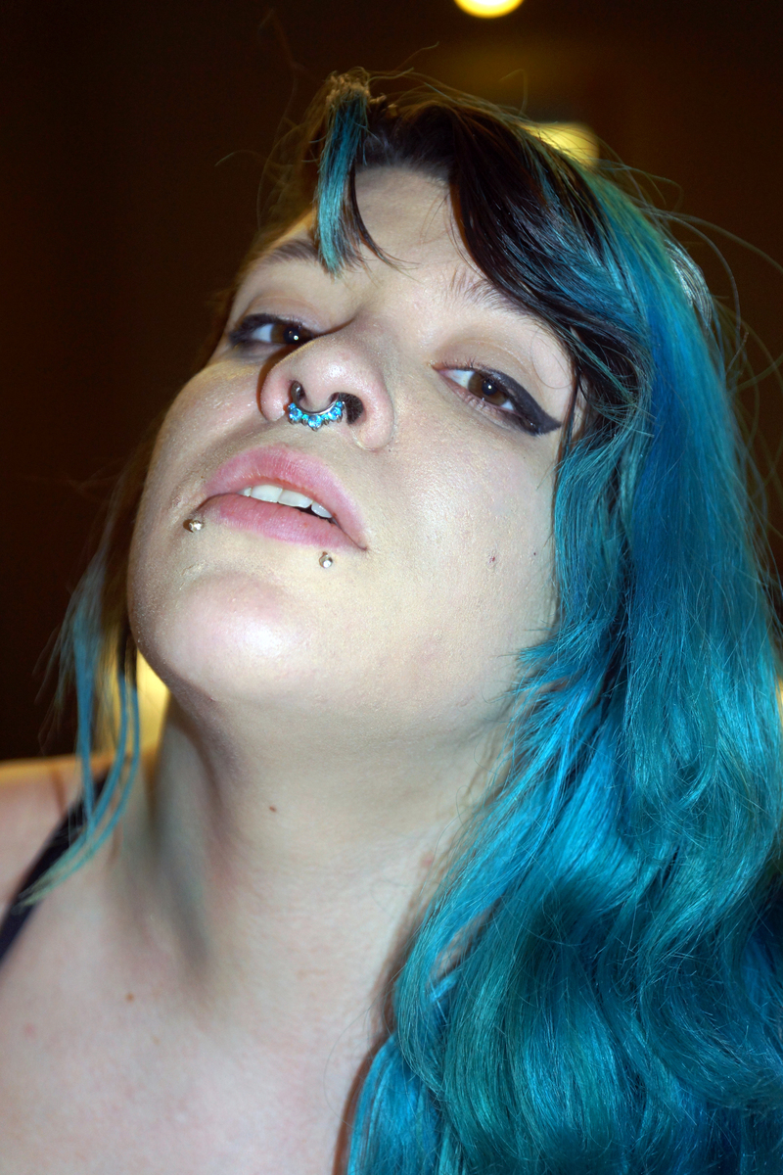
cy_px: 588
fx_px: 2202
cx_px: 392
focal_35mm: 68
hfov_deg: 20.2
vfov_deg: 29.9
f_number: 2.8
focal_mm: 45
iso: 320
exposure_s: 1/60
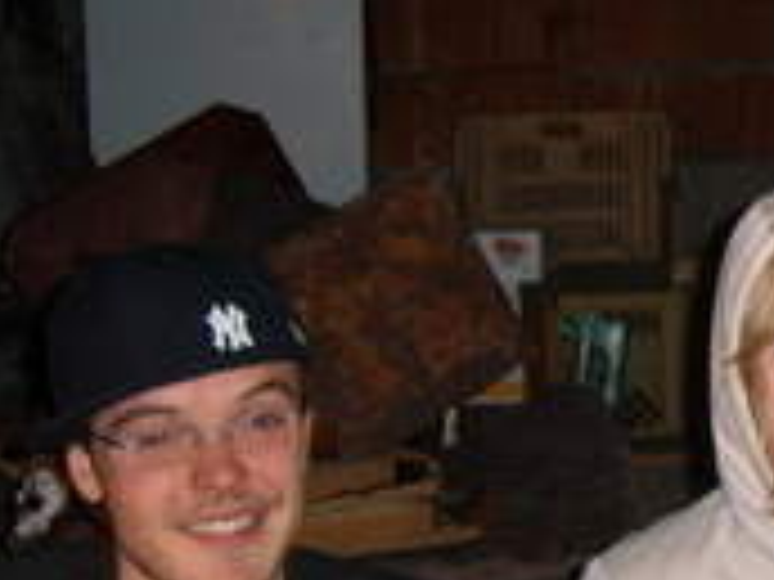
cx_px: 900
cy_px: 387
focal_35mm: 96
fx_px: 2147
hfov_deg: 19.4
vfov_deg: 15.4
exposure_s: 1/30
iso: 100
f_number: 2.8
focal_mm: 5.8
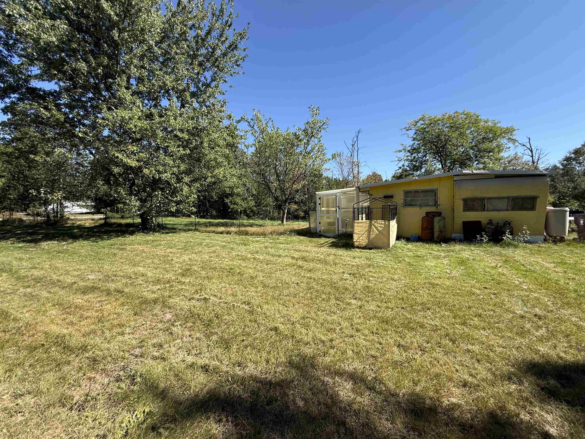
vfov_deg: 85.7
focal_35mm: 14
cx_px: 292
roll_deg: +1.7
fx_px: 237
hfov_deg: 102.1
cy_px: 220
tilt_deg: -0.9
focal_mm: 2.22
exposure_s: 1/985
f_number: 2.2
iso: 50
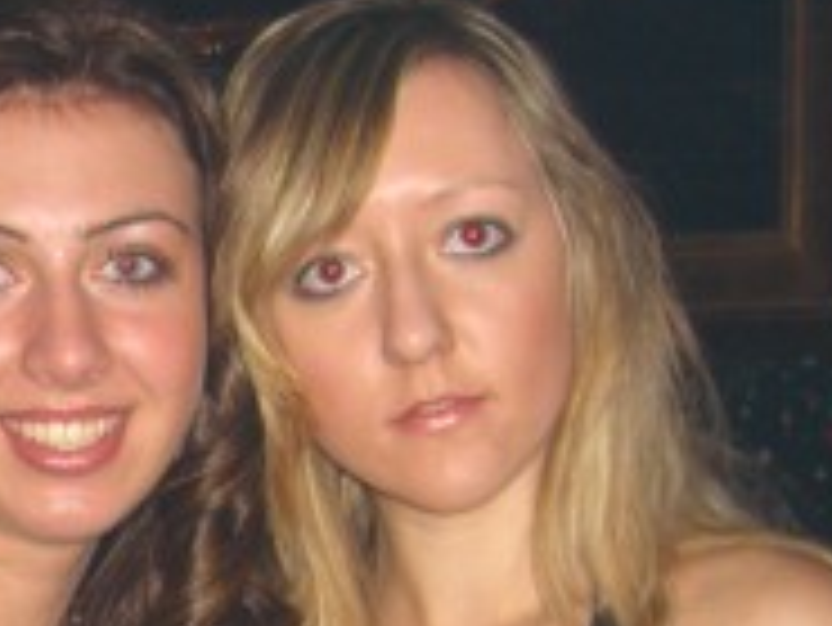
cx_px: -94
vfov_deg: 11.8
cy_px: 730
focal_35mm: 123
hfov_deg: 15.6
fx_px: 2958
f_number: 2.8
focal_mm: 7.9
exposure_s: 1/60
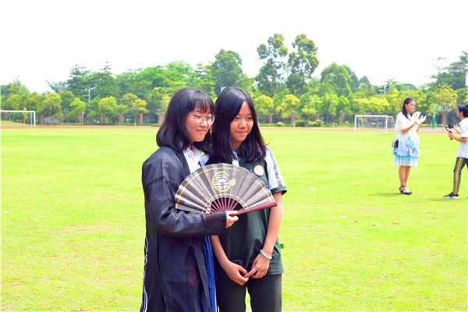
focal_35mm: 60
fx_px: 780
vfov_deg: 22.6
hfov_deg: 33.4
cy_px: 156
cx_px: 234
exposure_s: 1/320
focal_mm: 60
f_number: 6.3
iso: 320
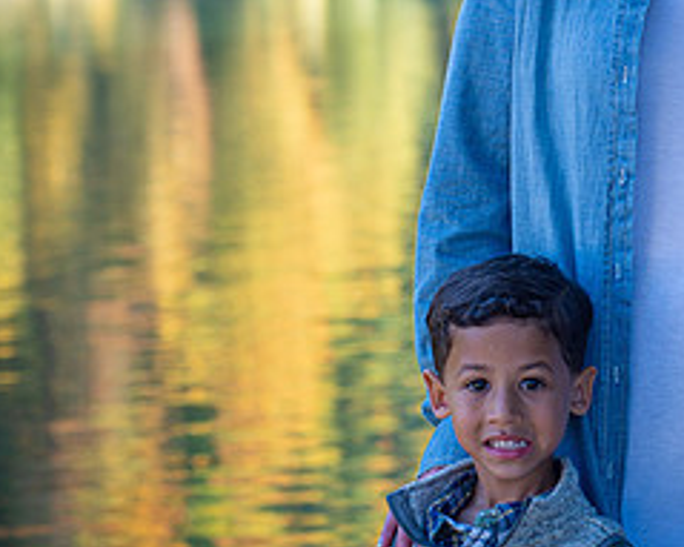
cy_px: 70
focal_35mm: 182
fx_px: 3683
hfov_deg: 10.5
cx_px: 655
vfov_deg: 8.5
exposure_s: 1/100
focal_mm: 80
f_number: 5
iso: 100
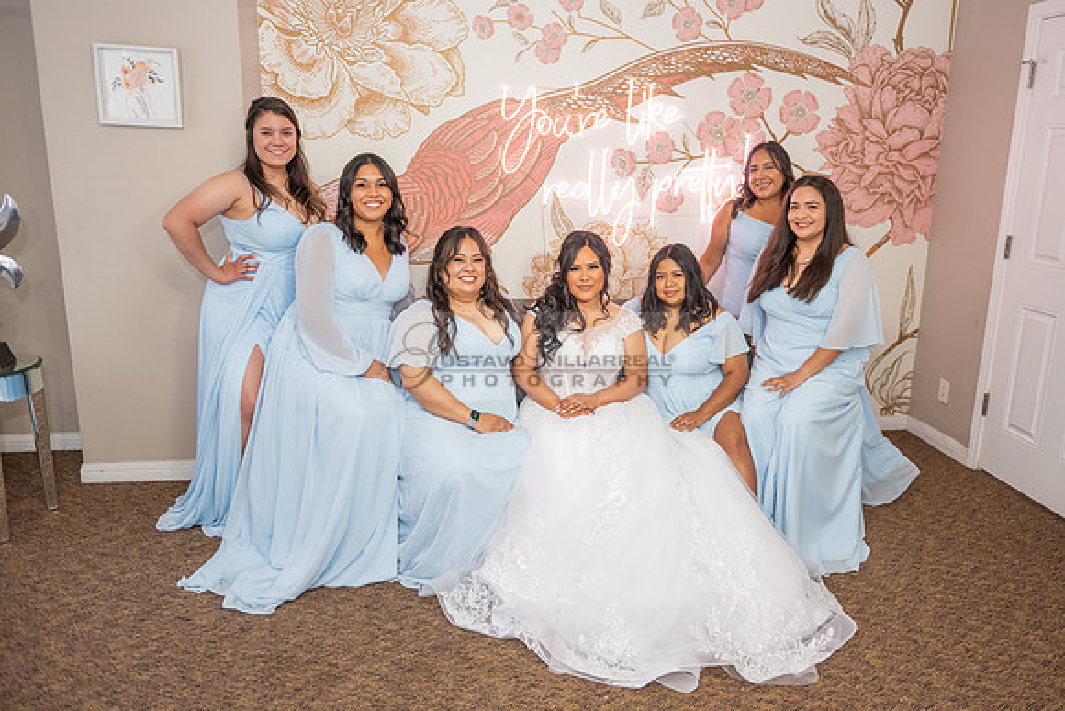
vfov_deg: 49.4
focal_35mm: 26
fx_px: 772
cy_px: 326
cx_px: 578
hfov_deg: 69.1
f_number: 3.2
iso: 800
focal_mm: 24
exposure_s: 1/160
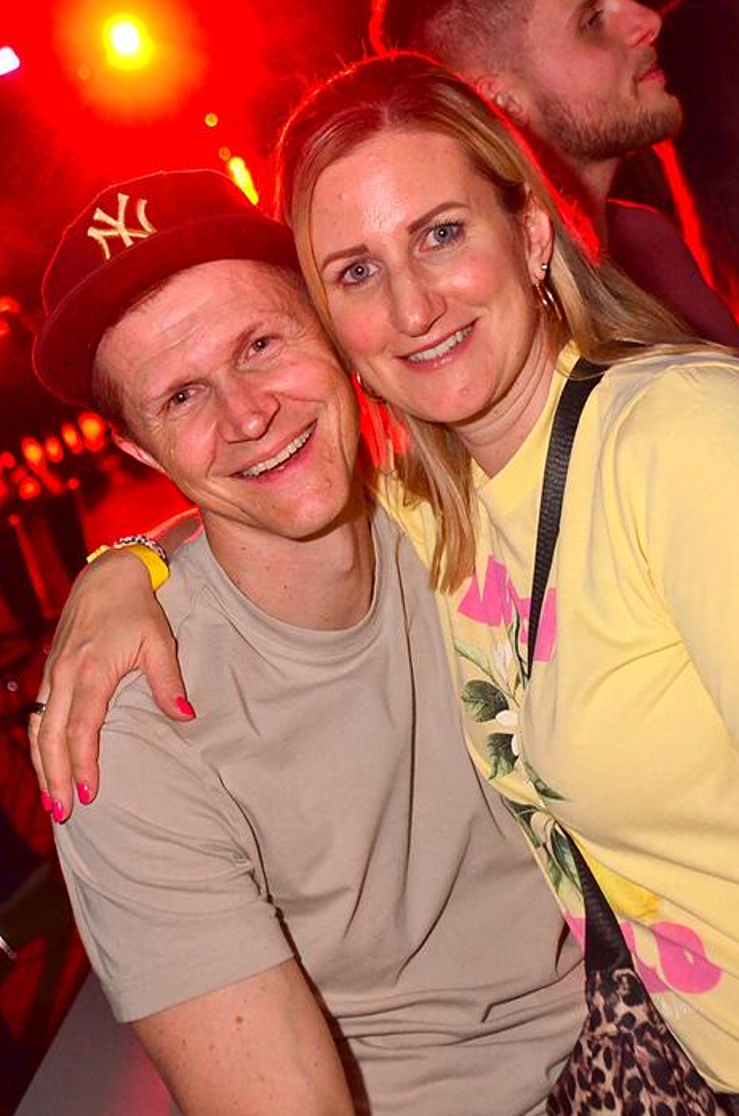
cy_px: 560
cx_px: 367
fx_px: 2011
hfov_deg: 20.8
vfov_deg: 31.0
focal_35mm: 65
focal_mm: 42
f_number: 5.6
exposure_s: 1/60
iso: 3200
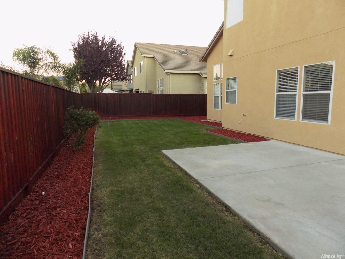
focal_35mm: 23
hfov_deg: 73.9
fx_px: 229
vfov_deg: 58.9
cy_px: 130
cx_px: 172
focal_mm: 4
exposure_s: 1/30
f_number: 3.1
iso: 250
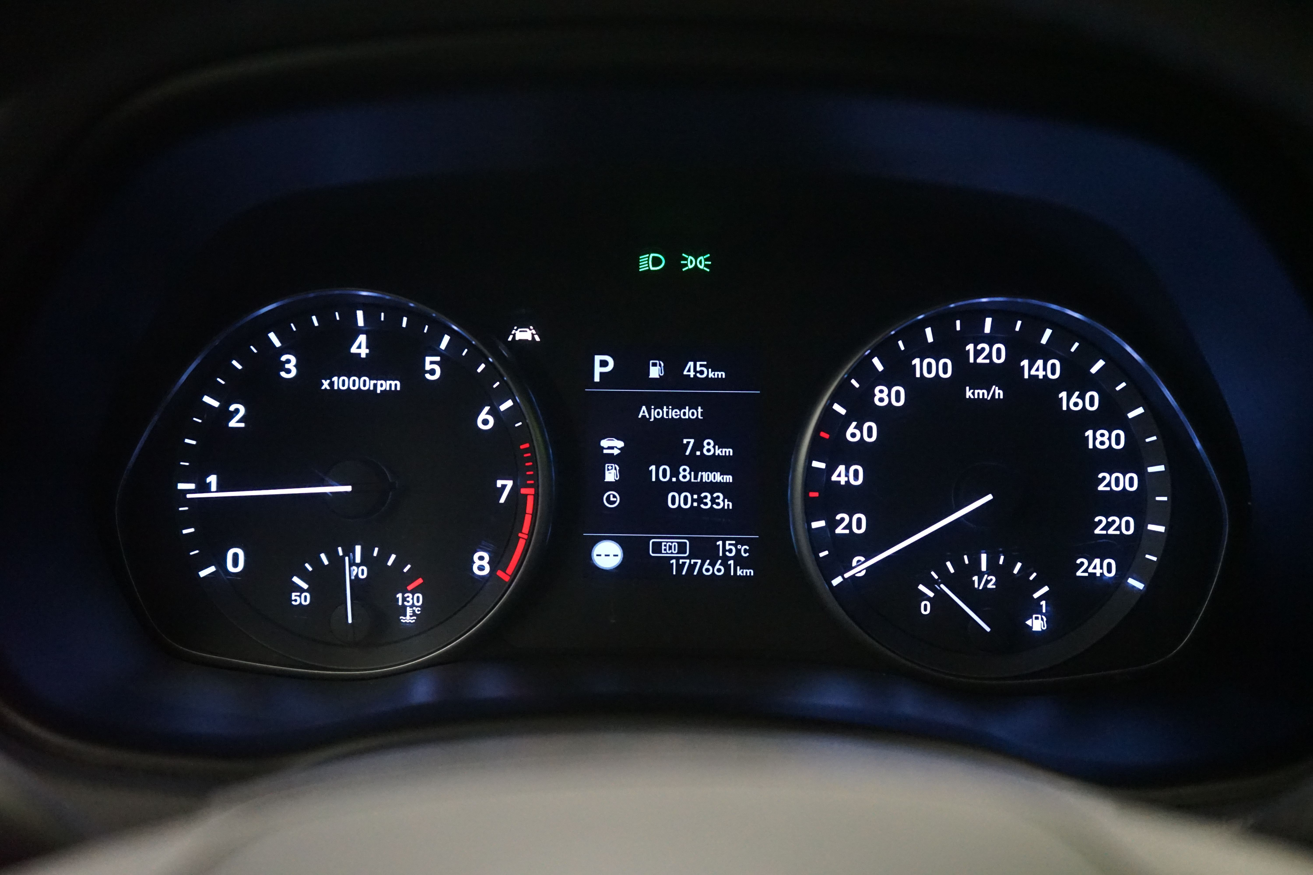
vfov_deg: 32.6
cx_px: 656
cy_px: 438
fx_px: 1495
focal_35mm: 41
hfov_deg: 47.4
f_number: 4.5
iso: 6400
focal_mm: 41
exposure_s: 1/50
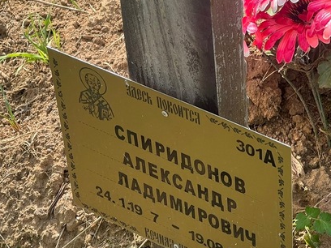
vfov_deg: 9.8
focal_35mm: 151
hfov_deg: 13.1
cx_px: 153
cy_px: 210
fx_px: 1444
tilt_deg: -45.6
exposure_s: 1/145
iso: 20
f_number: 2.8
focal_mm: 9
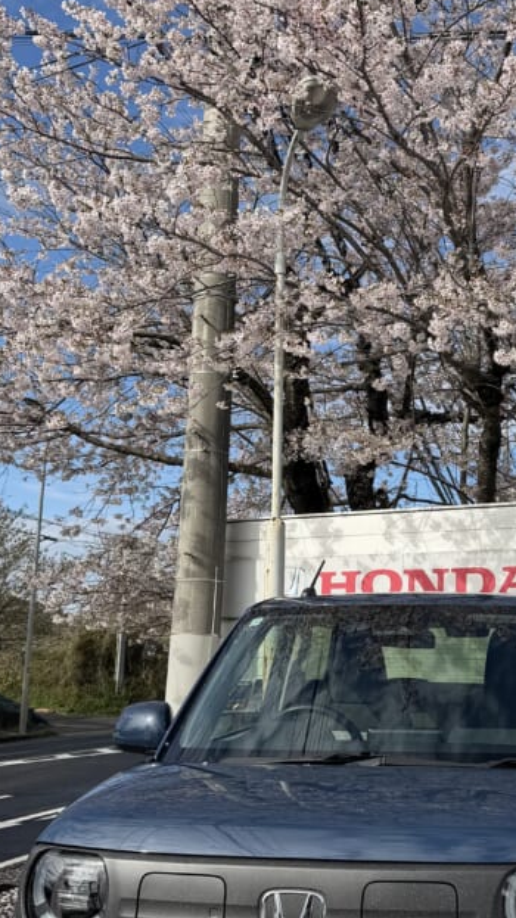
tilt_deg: +9.5
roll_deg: -0.8
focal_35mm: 43
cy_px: 472
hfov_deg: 27.0
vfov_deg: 47.4
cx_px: 439
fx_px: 1047
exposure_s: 1/4405
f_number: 1.78
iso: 80
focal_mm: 6.76
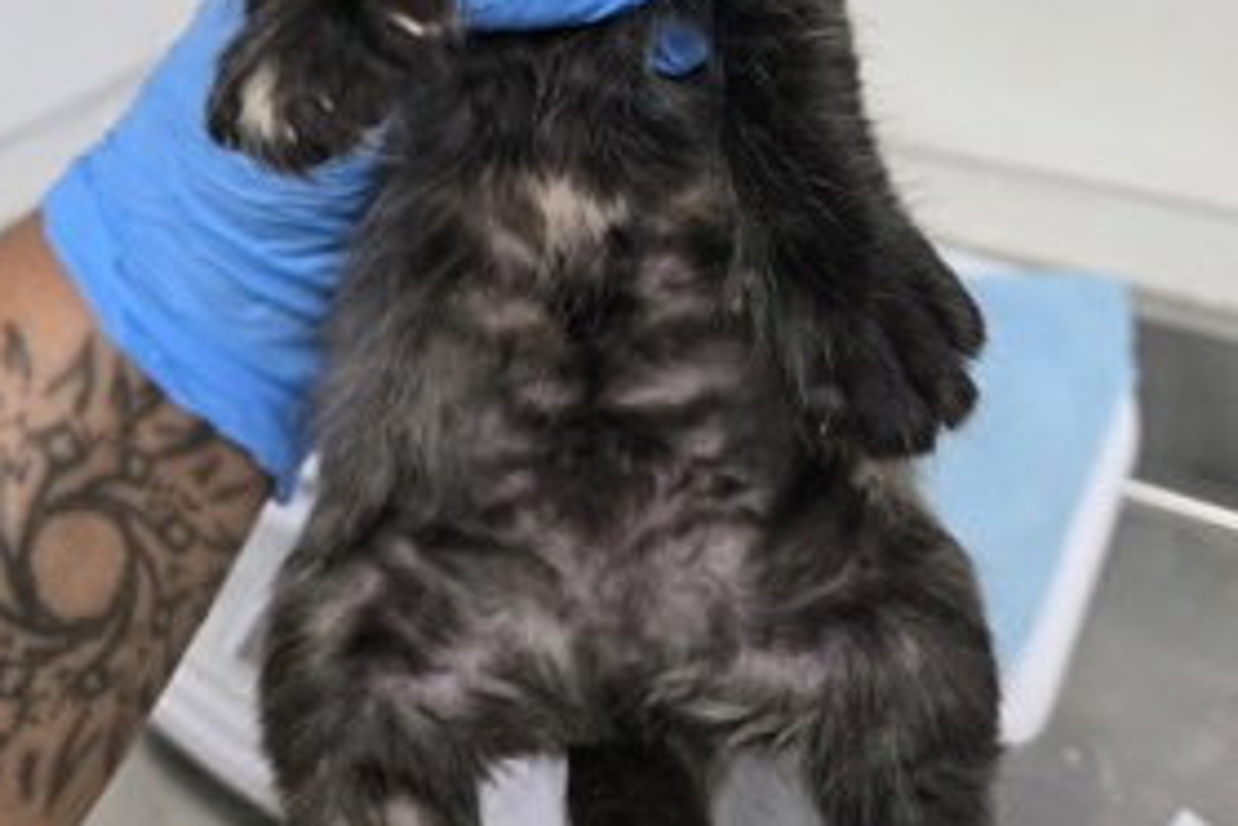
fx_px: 1238
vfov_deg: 32.4
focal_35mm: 36
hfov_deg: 53.1
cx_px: 588
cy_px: -84
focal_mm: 5.4
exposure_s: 1/120
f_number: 1.8
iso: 400
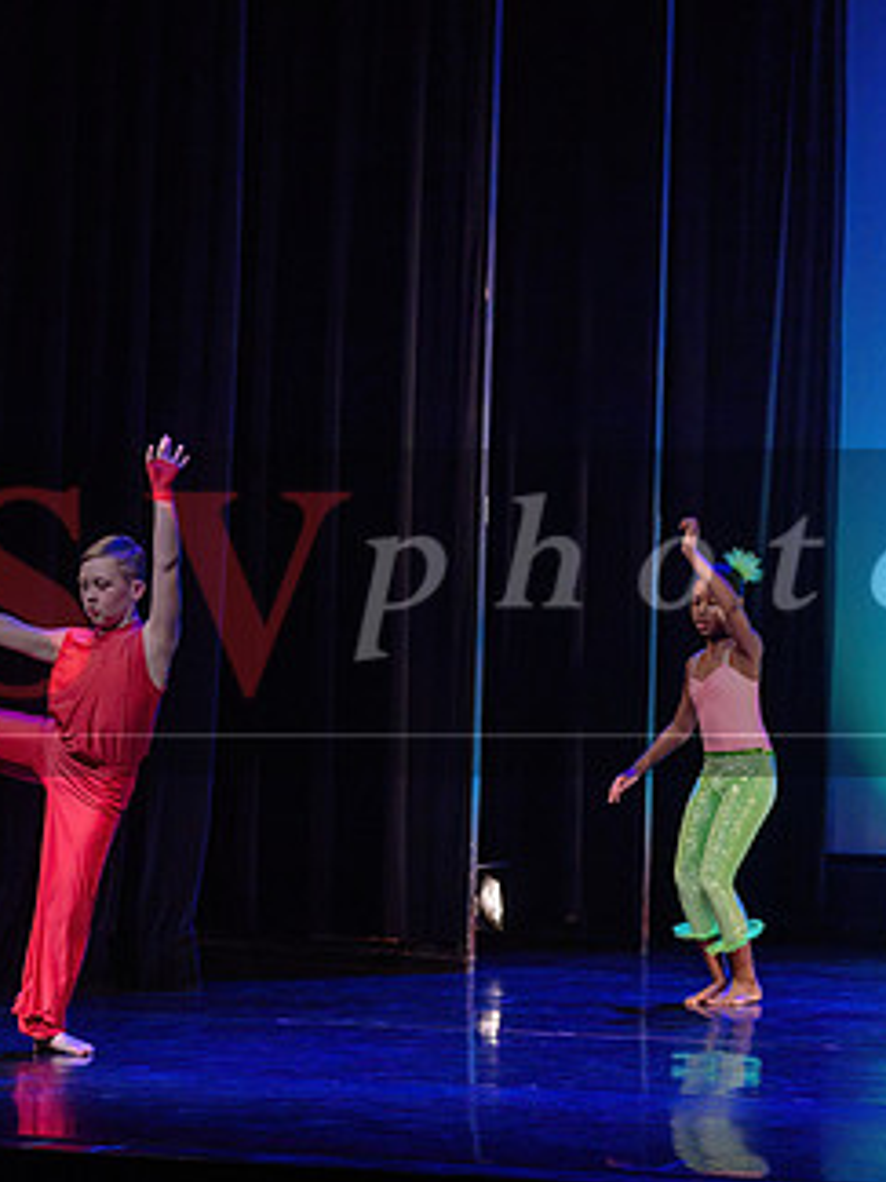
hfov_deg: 10.3
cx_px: 1035
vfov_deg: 13.9
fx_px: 4846
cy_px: 541
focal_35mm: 142
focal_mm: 80
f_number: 2.8
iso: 1600
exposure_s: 1/250
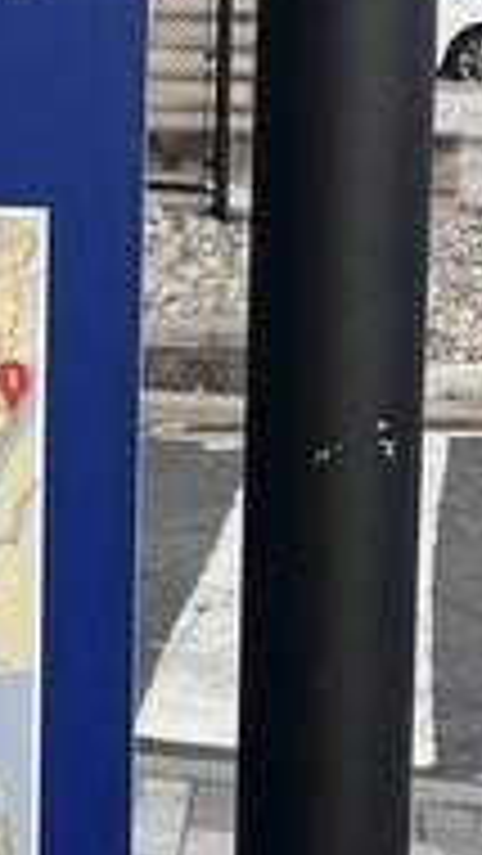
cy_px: 220
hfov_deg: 9.7
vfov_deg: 17.9
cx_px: -396
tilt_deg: -5.7
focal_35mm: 119
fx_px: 2701
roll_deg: -1.0
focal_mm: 5.1
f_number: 1.6
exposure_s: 1/120
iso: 80
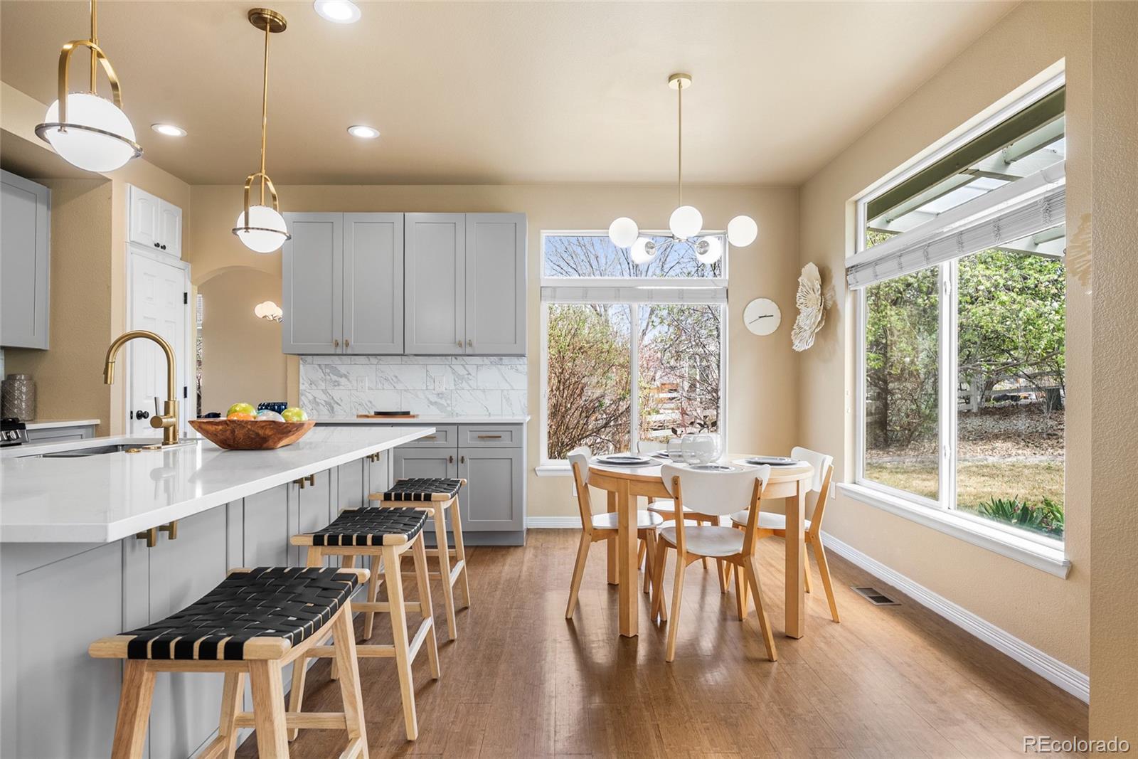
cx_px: 569
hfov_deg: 85.4
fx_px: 616
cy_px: 380
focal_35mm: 20
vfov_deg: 63.2
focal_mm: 19.5
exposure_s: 1/5
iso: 200
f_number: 8
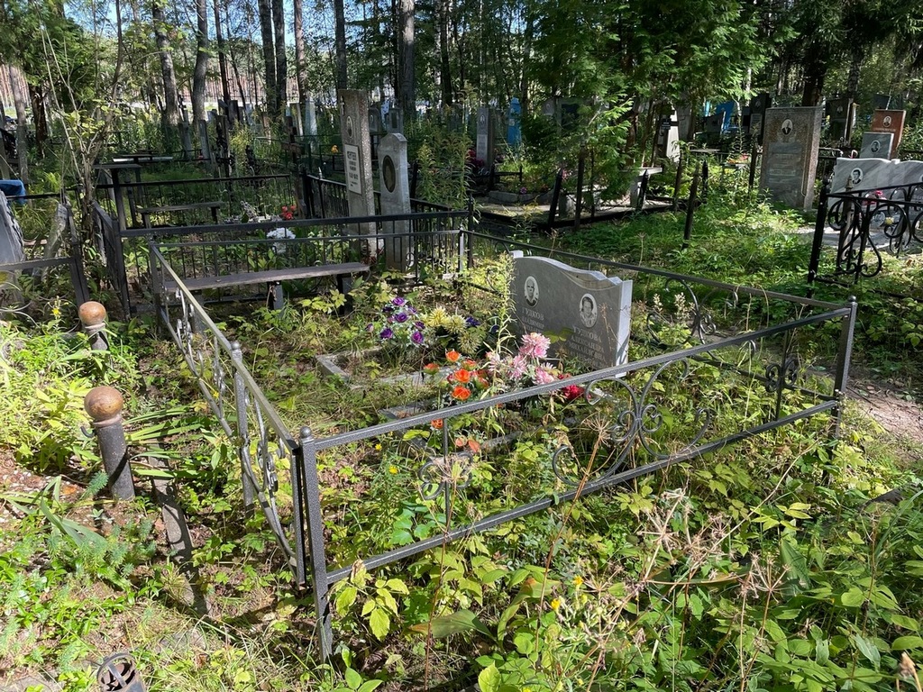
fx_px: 693
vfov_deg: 53.1
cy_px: 346
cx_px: 462
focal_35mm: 26
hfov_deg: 67.3
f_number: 1.6
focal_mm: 4.2
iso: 32
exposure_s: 1/354
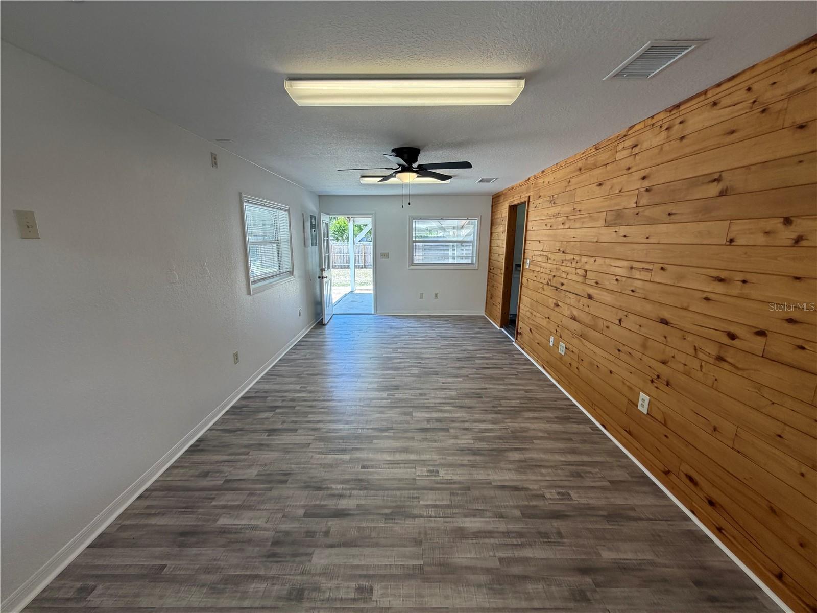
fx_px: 330
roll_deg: -0.2
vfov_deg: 85.7
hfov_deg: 102.1
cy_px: 306
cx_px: 408
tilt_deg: -11.9
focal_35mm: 14
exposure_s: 1/120
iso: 100
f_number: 2.2
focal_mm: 2.22
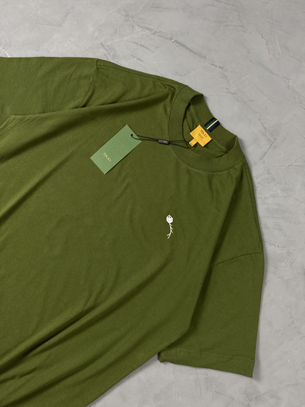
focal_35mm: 24
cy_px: 204
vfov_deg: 71.6
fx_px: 282
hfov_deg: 56.8
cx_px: 152
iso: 160
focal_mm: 6.76
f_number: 1.78
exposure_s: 1/60
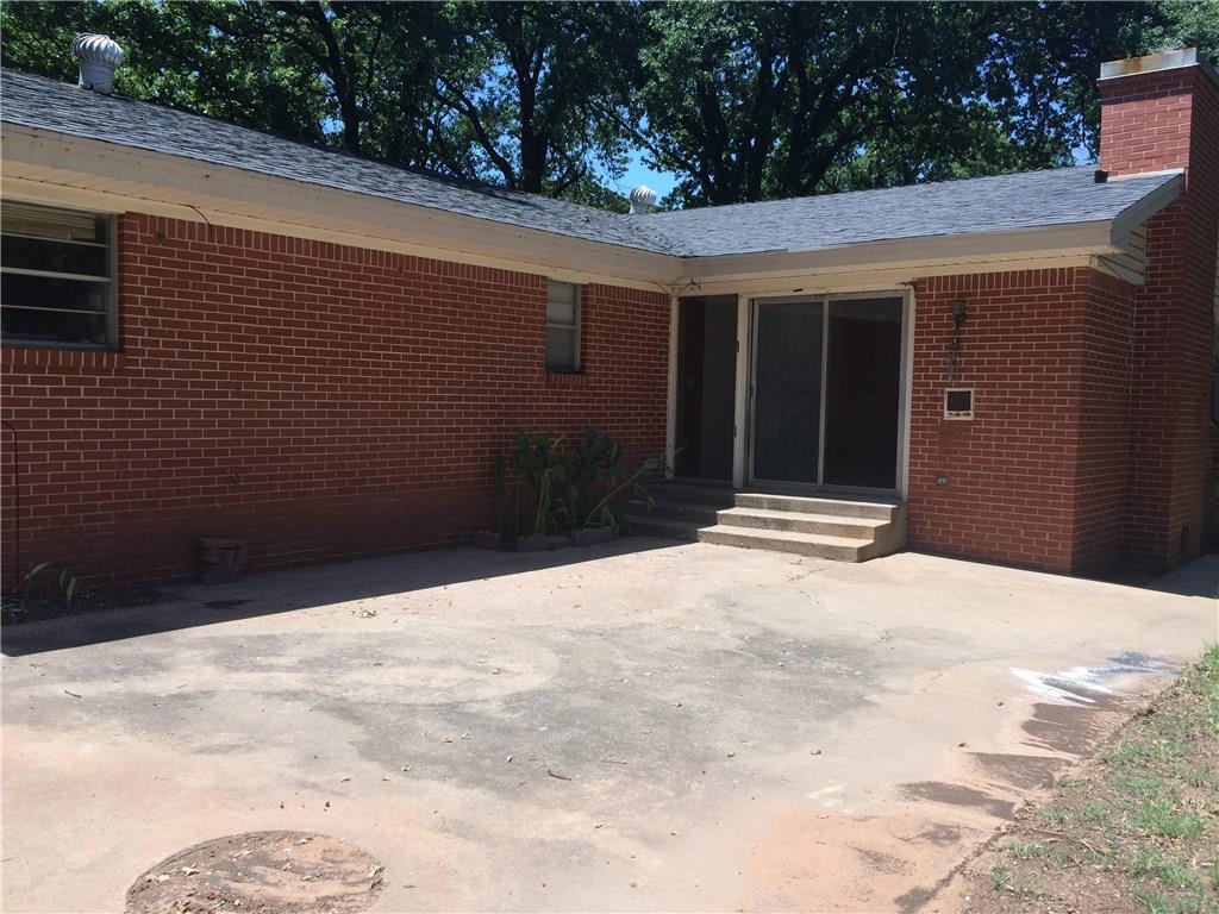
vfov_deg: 48.2
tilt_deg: +0.0
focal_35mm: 29
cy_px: 457
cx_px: 610
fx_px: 1021
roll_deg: -1.8
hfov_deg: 61.7
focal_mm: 4.15
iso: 32
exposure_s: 1/1208
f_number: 2.2
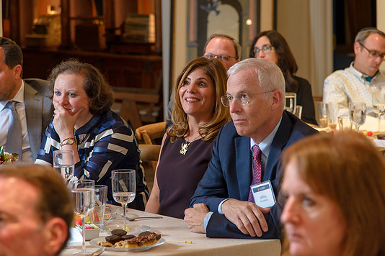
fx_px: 1444
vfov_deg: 10.2
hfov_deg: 15.2
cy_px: 136
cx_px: 198
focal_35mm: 135
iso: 640
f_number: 5
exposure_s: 1/30
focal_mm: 120
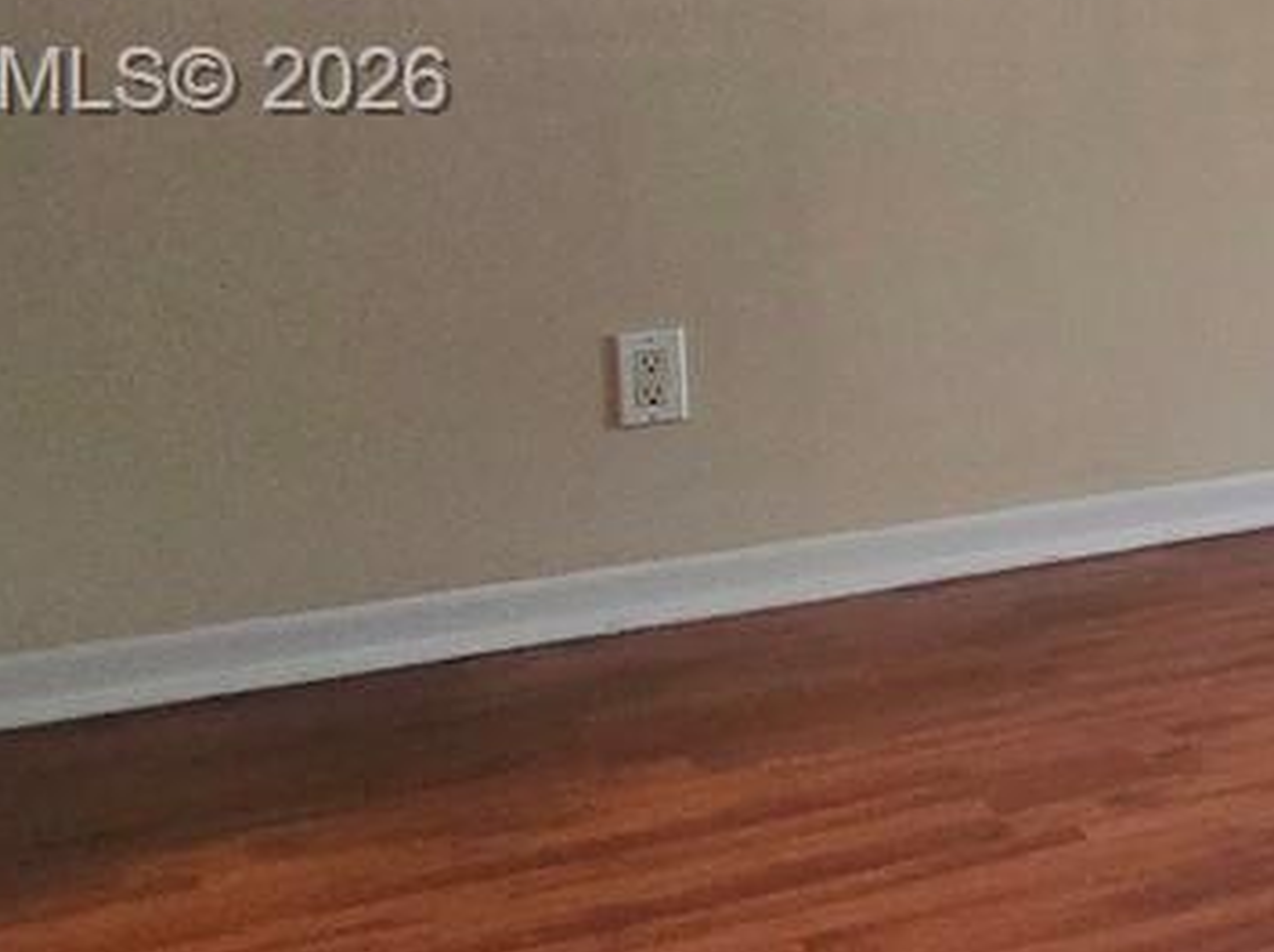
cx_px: 2212
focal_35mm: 59
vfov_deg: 24.1
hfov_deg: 22.2
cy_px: 87
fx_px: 2169
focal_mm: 2.2
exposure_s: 1/60.2
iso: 320
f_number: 2.2
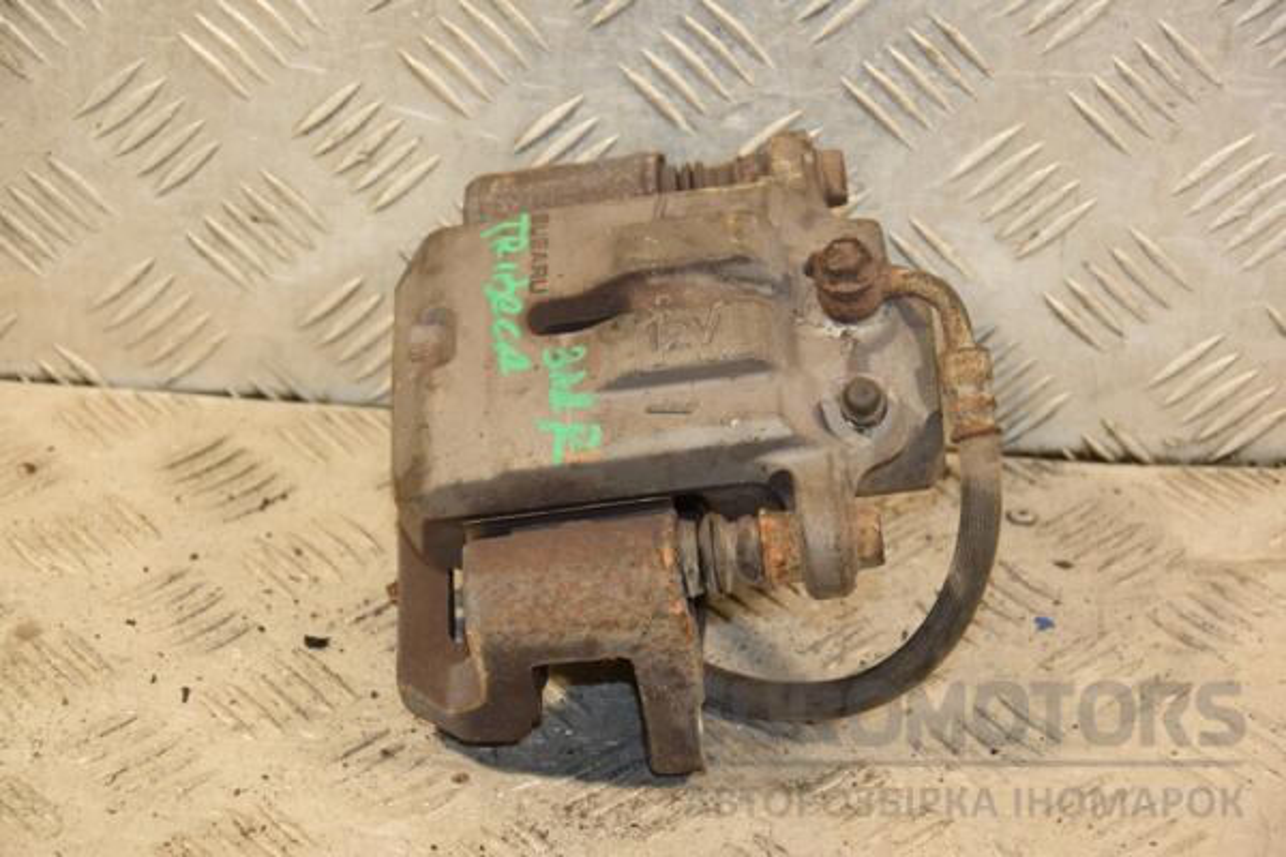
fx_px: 3751
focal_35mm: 105
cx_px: 643
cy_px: 428
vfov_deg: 13.0
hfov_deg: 19.5
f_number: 5.3
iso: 800
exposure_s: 1/100
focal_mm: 70
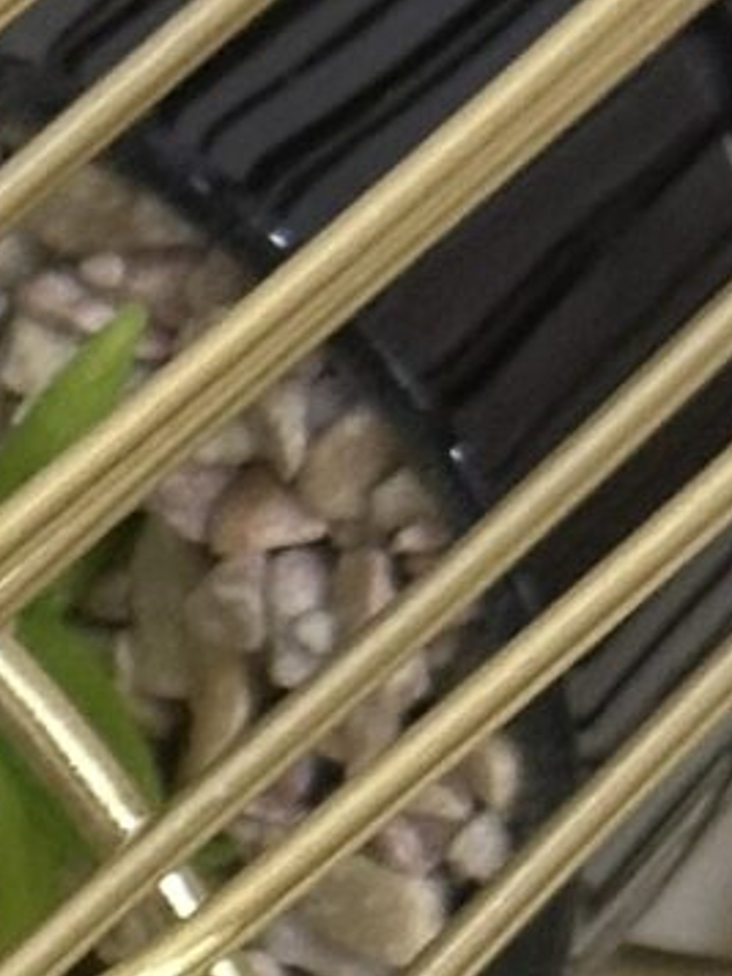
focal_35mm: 345
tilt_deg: -58.2
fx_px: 9727
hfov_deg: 4.1
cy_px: 2160
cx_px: -1620
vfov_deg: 5.6
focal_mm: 6.86
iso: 200
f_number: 1.78
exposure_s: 1/60
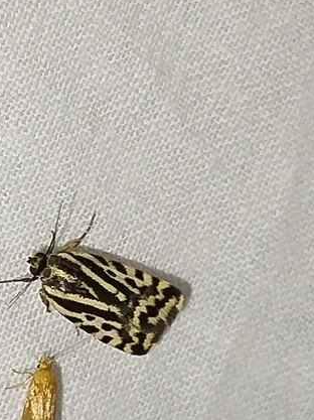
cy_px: 301
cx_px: 91
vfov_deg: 11.7
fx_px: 2047
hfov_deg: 8.8
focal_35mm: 169
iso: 100
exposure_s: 1/50
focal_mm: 5.31
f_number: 1.7
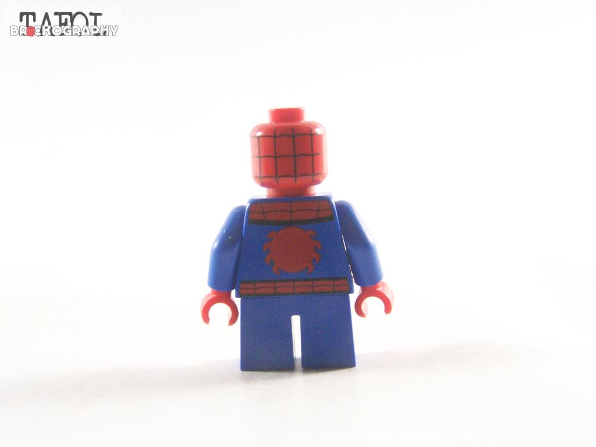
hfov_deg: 29.0
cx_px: 298
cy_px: 224
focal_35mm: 67
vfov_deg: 21.9
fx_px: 1154
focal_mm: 11.1
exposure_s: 1/60
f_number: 3.2
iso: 400
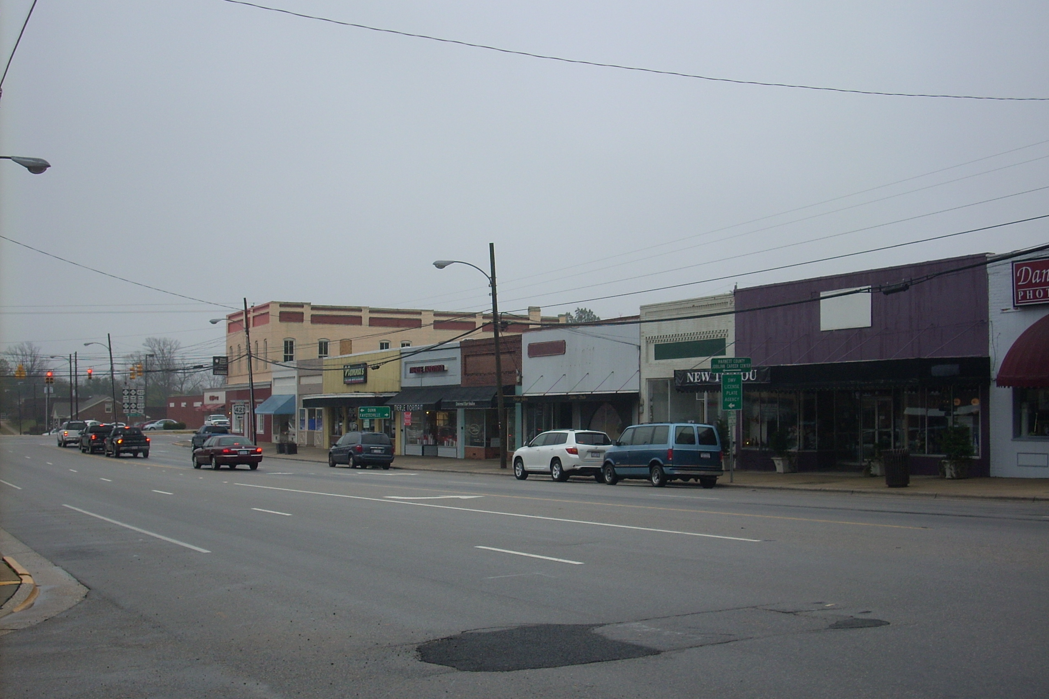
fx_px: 1398
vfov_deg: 28.1
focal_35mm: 48
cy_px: 366
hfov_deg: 41.1
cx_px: 524
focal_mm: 7.6
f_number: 3.1
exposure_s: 1/402
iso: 64
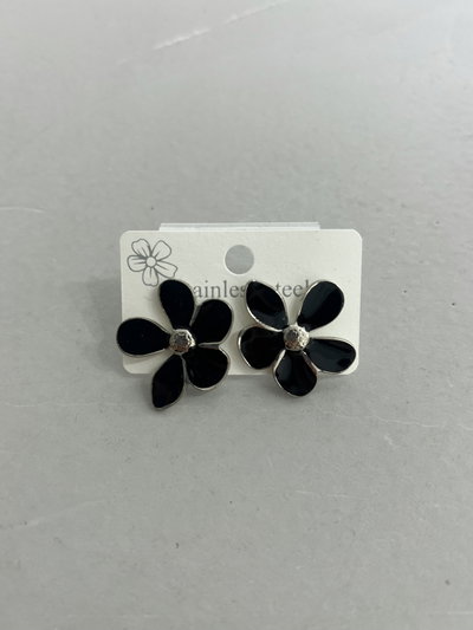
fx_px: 474
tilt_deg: -57.8
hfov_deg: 53.1
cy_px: 315
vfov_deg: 67.3
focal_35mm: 26
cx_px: 236
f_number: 1.5
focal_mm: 5.7
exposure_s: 1/100
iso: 80
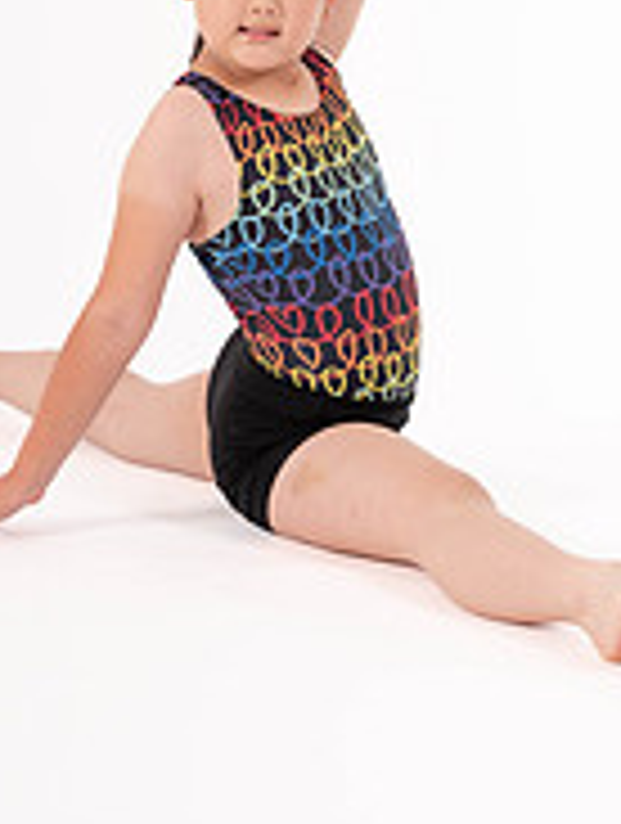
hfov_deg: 9.0
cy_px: -54
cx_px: 299
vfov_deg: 11.8
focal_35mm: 165
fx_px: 3933
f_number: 8
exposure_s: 1/200
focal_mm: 70
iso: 200
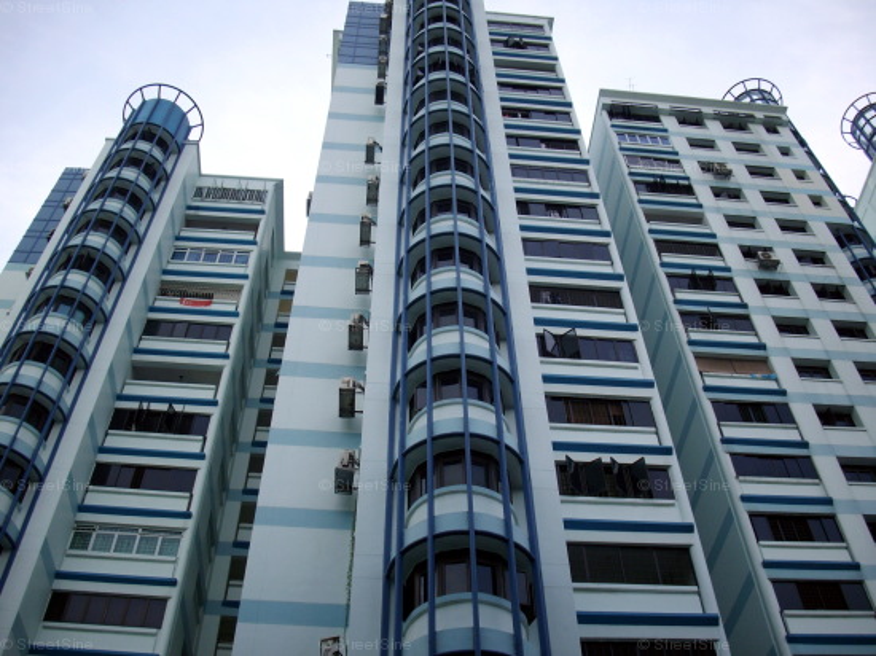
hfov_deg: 50.2
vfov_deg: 38.6
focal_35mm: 37
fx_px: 936
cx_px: 438
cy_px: 328
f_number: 5.6
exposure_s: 1/160
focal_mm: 6.2
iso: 80
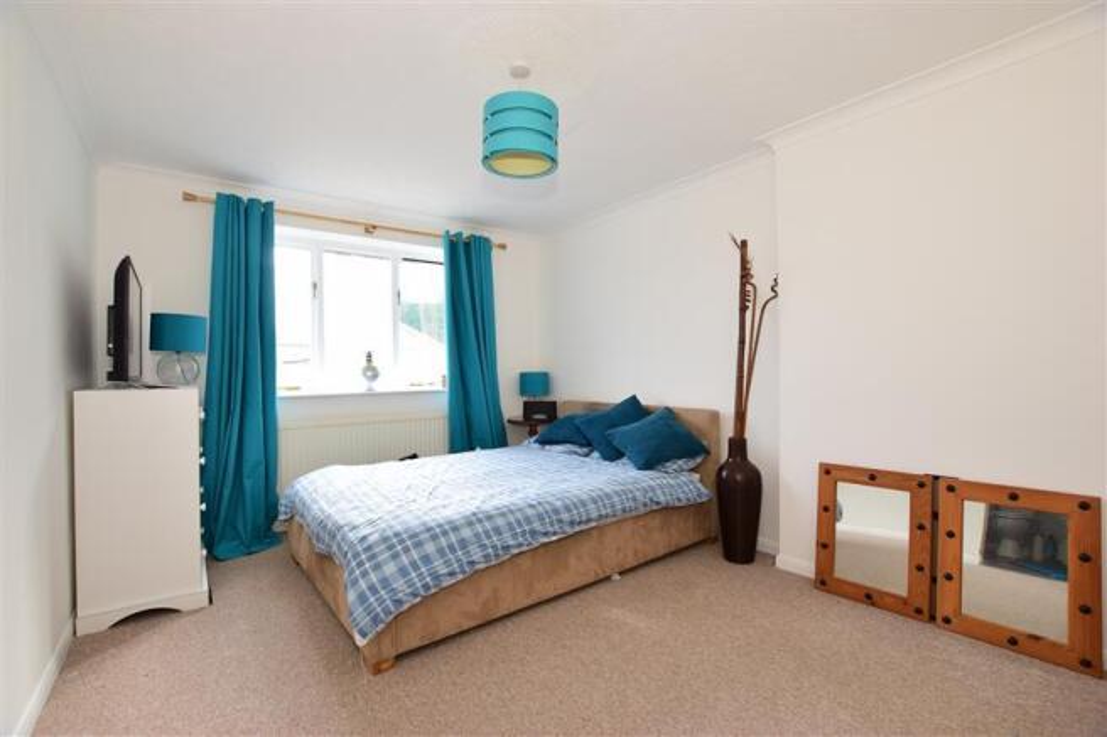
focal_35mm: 15
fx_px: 461
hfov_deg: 100.4
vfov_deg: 77.3
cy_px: 368
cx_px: 554
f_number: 5.6
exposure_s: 1/30
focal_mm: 10
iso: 400
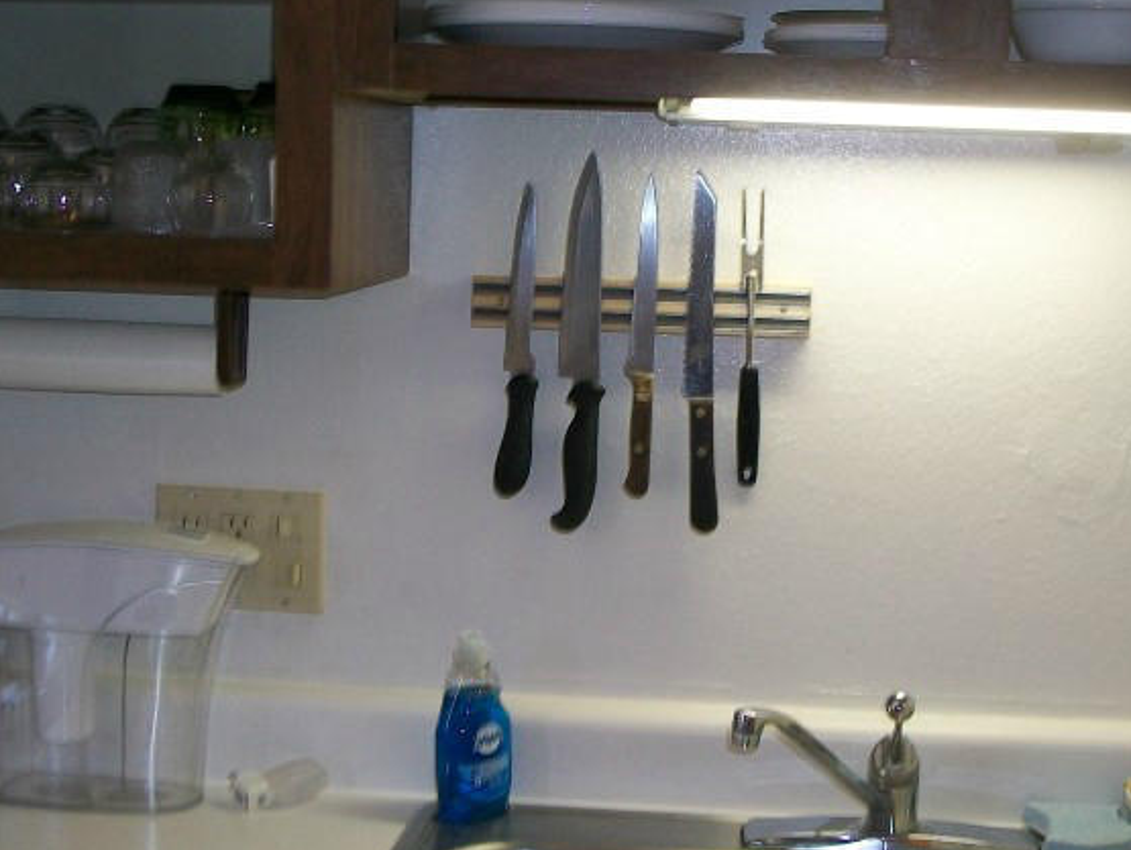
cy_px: 320
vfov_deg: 24.8
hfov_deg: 32.6
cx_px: 634
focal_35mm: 59
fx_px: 1929
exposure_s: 1/30
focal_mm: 5.7
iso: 80
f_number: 2.9
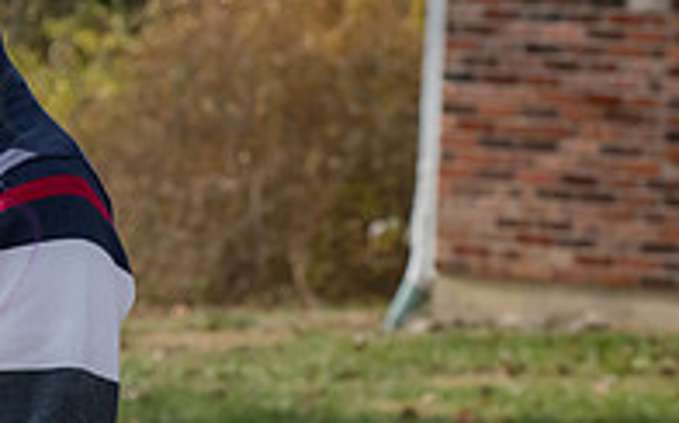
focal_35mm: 278
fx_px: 5138
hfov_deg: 7.5
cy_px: 269
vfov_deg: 4.7
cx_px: -242
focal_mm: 92
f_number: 8
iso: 400
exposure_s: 1/500
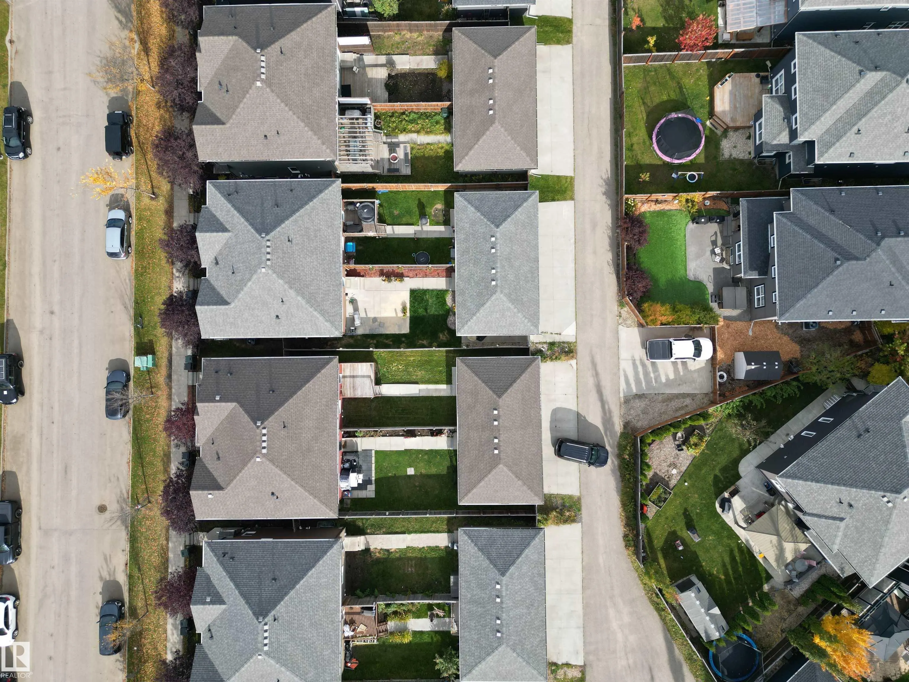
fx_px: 630
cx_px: 454
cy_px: 341
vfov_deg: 56.8
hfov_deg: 71.6
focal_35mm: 24
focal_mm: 6.72
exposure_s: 1/1250
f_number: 1.7
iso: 120
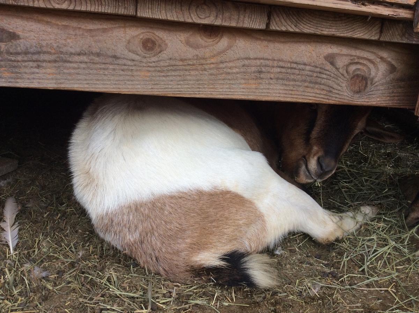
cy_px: 156
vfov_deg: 44.0
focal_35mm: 32
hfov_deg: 56.9
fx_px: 387
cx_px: 210
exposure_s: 1/210
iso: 32
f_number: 2.4
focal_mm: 3.3
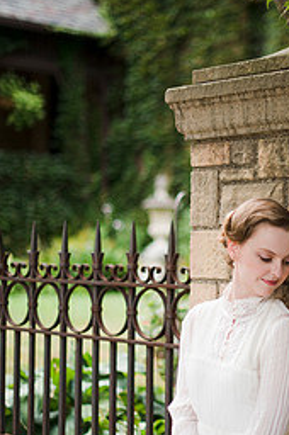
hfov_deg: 15.4
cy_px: 263
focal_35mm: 88
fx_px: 1062
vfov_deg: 23.1
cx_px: 226
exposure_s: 1/500
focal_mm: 50
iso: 200
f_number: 1.6
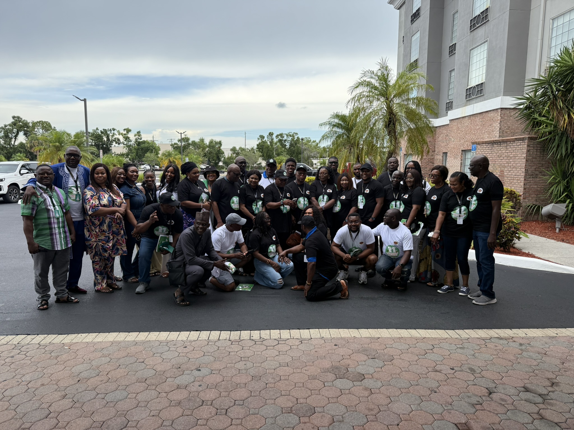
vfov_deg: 56.8
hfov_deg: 71.6
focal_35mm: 24
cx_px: 287
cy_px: 215
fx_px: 398
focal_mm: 6.76
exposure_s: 1/1361
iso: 100
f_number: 1.78
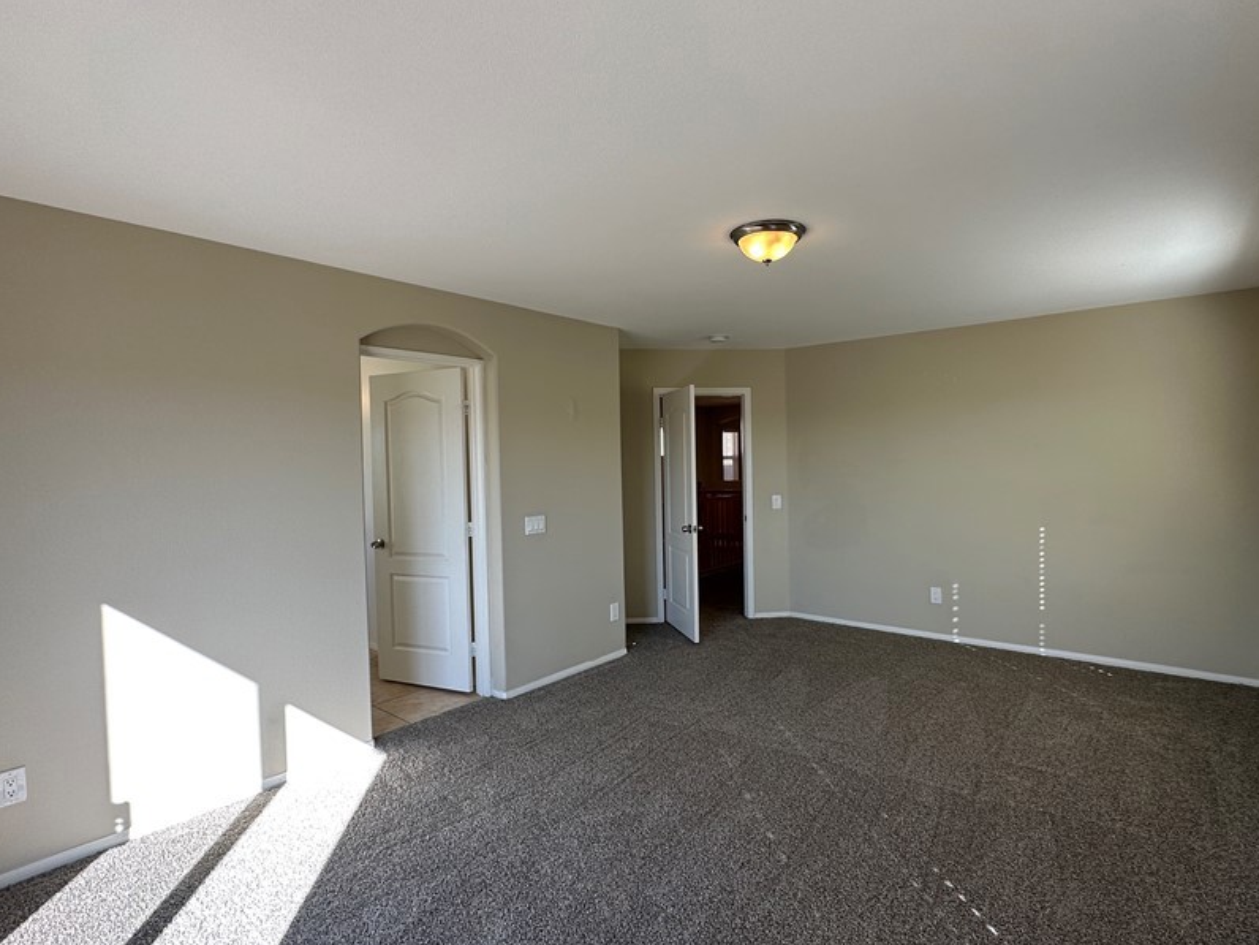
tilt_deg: -0.6
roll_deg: +0.8
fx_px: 655
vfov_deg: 71.6
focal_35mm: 18
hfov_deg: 87.7
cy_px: 478
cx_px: 658
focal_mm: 2.22
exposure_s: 1/106
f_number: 2.2
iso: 40
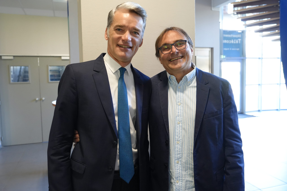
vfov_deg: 43.6
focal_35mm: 30
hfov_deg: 61.9
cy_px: 96
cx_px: 144
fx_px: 239
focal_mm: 30
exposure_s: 1/160
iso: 3200
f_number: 4
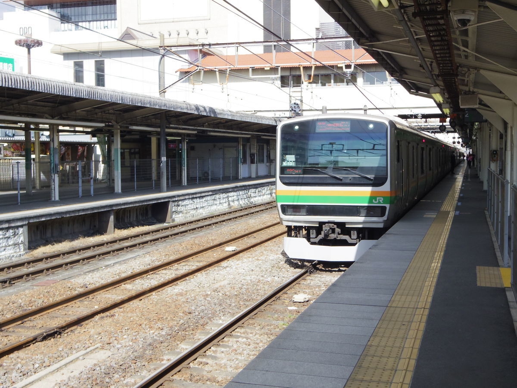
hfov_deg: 40.4
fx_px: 702
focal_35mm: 47
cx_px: 258
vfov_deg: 30.9
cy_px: 194
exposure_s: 1/1000
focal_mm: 8.5
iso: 250
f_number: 4
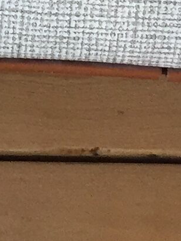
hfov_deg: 6.3
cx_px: -149
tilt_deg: -32.5
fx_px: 1596
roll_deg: -0.5
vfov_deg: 7.7
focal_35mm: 229
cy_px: -443
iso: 125
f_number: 2.2
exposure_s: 1/33
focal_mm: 4.15
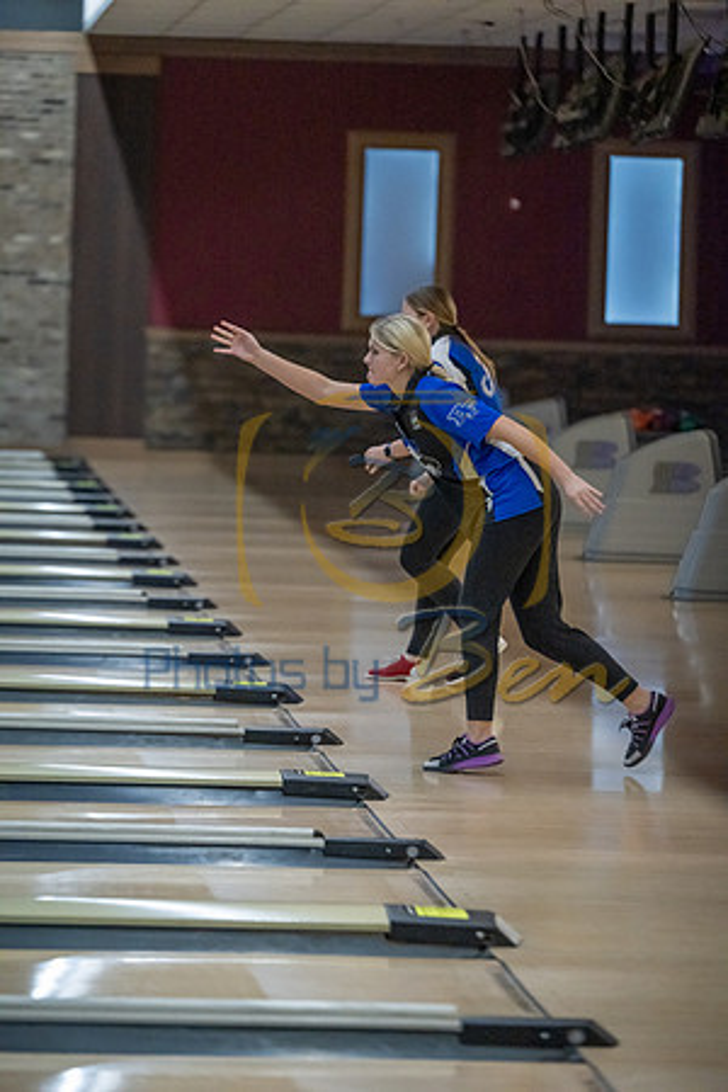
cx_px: 364
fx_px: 5005
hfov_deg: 8.3
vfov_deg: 12.5
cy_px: 546
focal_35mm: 165
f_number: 3.5
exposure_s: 1/800
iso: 4000
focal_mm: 165
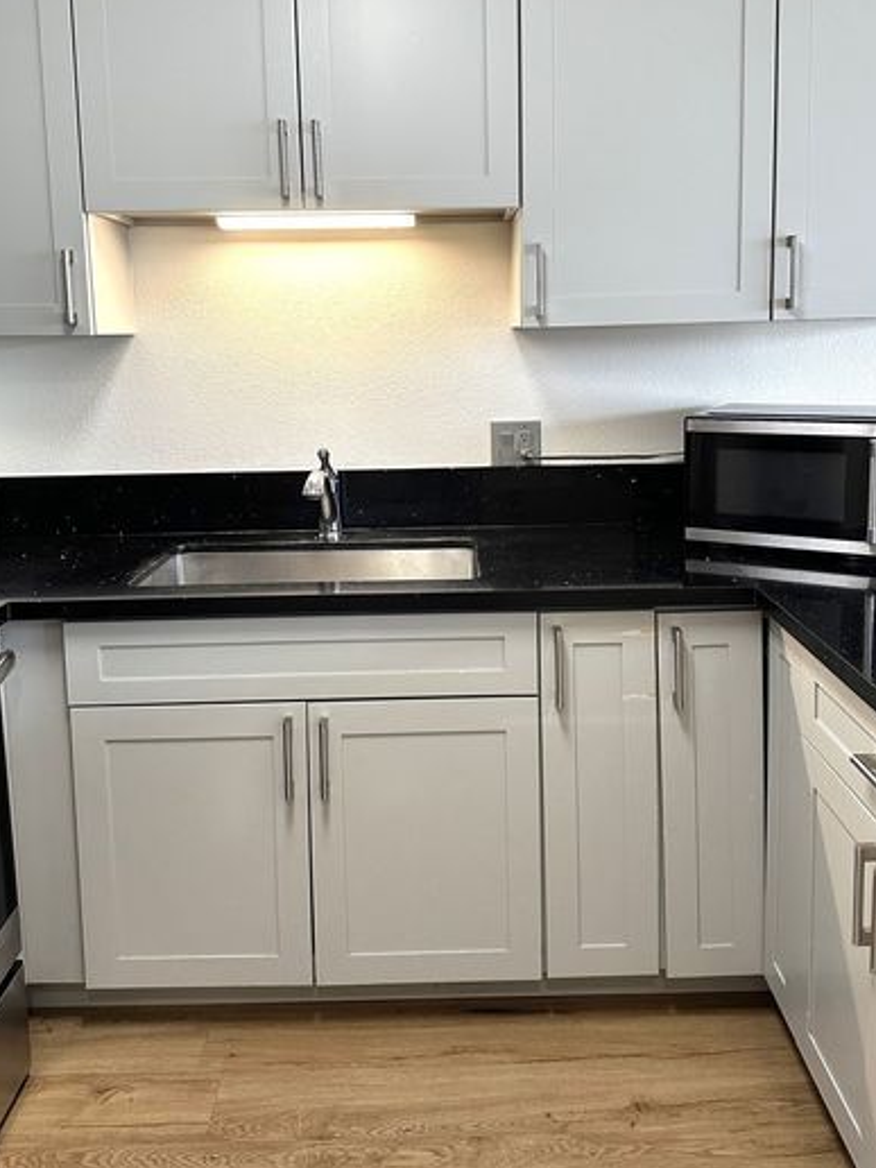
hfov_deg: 45.4
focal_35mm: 31
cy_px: 474
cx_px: 446
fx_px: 1046
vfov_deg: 57.9
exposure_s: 1/120
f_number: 1.78
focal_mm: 6.86
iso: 200
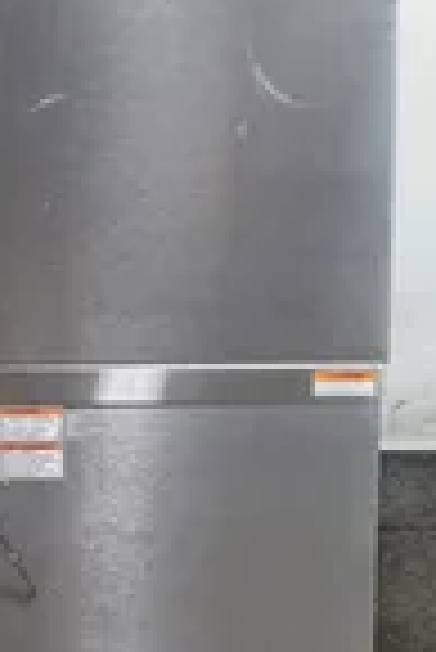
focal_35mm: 102
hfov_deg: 13.4
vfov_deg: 19.8
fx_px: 1848
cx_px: 124
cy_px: 130
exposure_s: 1/40
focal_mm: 13.56
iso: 1000
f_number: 3.5
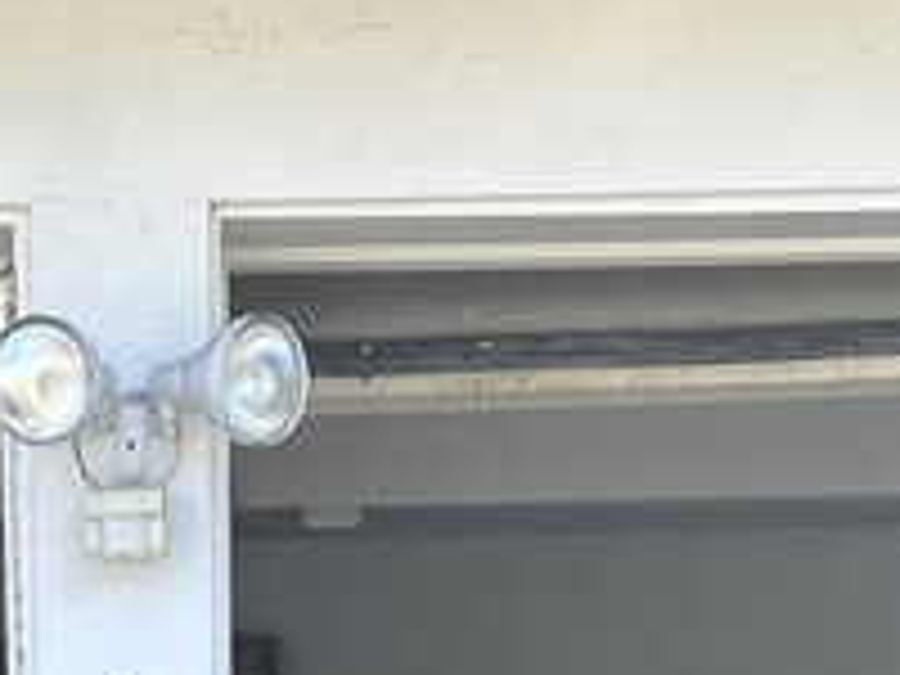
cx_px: 32
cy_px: 1170
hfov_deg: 14.6
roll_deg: +1.4
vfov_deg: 10.5
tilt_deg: -4.9
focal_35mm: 133
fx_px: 3458
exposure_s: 1/509
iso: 50
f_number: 1.5
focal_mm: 5.7
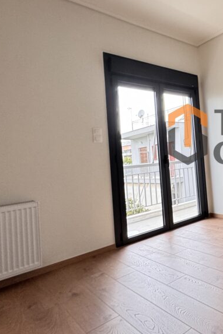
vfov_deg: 69.1
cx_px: 253
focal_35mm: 26
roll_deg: +3.3
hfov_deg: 39.2
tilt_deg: +4.4
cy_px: 144
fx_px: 242
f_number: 2.2
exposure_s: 1/99
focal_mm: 2.22
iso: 160
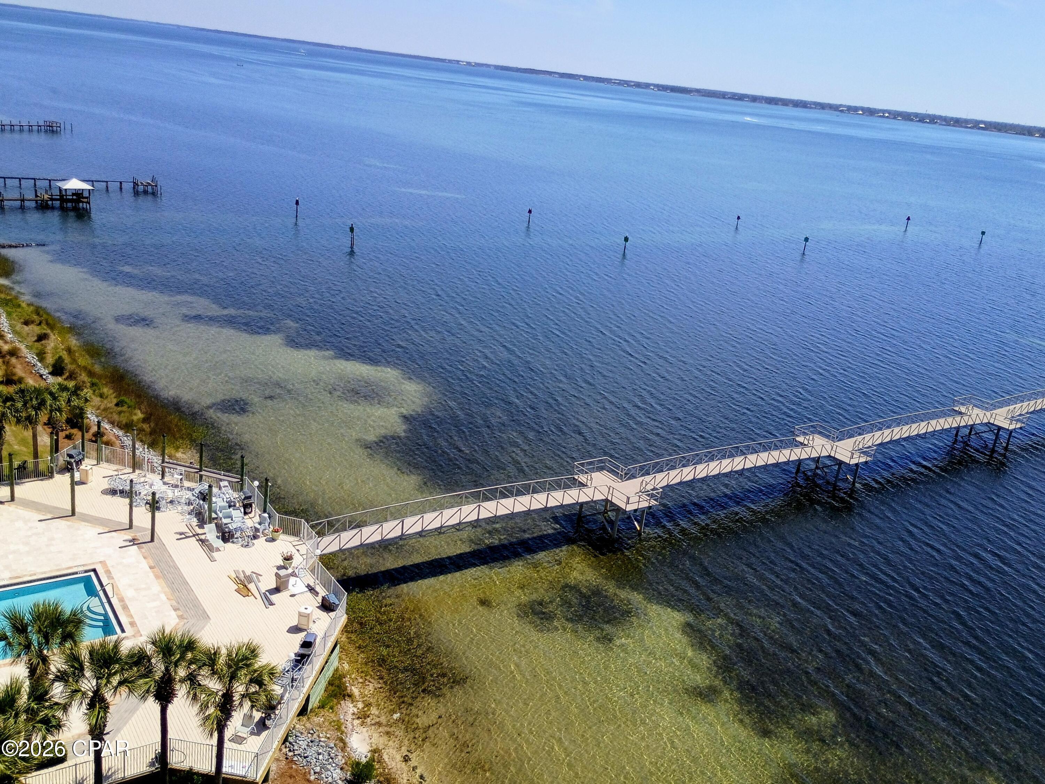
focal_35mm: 29
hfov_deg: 61.7
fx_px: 875
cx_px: 522
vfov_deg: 48.2
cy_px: 392
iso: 100
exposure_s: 1/1508
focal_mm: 4.27
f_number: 1.8
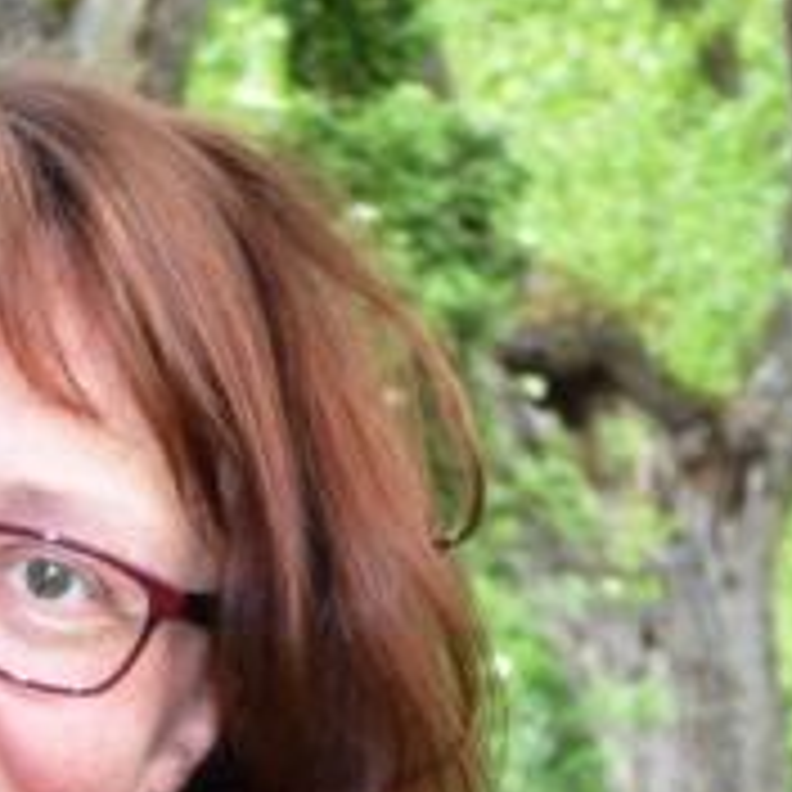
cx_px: -9
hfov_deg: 5.6
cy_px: 742
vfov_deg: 5.6
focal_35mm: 310
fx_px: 8024
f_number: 5.2
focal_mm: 22.3
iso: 500
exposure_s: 1/60
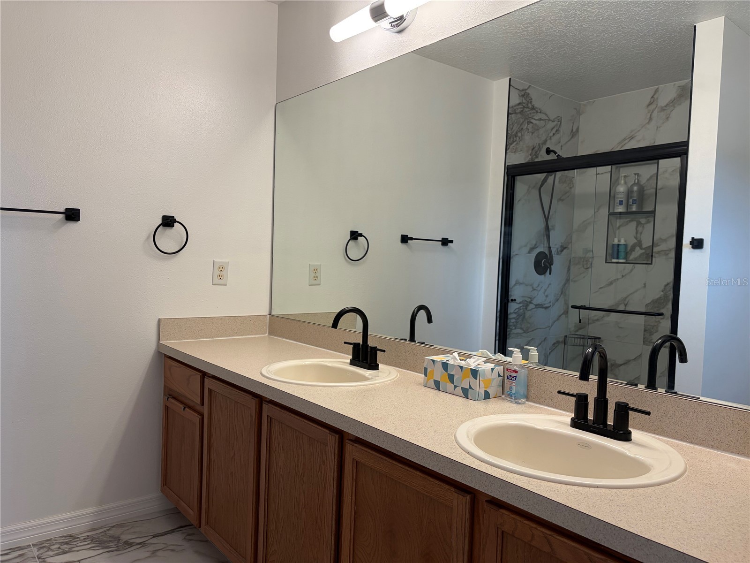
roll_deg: -2.4
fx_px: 563
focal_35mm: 26
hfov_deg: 67.3
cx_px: 375
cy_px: 282
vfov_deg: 53.1
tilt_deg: -3.5
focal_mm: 5.96
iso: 80
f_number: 1.6
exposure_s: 1/120
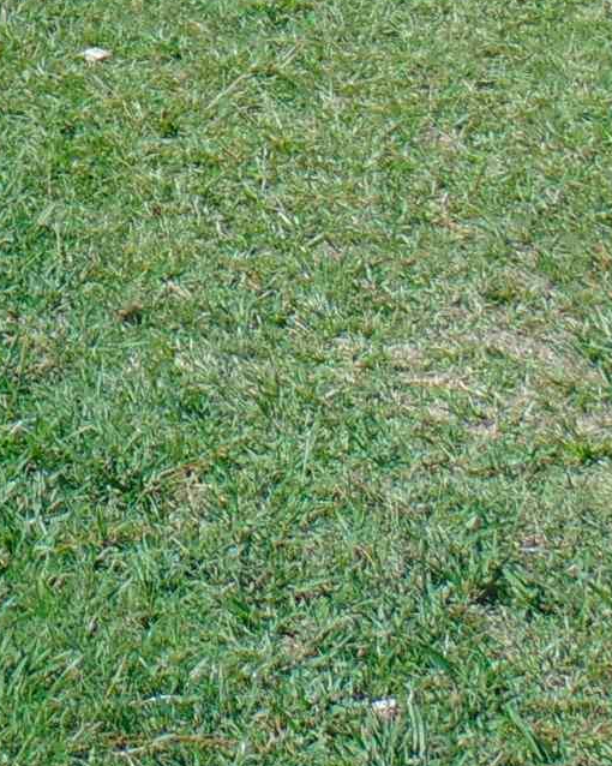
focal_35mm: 141
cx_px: -588
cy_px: -439
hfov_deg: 10.2
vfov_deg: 12.8
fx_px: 3194
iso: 80
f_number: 3.1
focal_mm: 5.4
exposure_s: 1/800
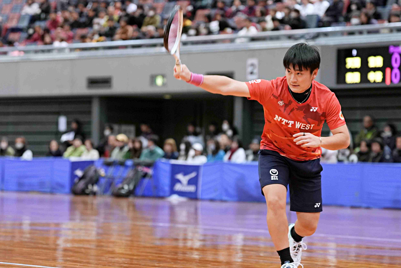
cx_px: 200
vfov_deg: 8.8
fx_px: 1739
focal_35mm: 156
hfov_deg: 13.2
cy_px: 134
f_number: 2.8
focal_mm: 104
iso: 1600
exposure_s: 1/400
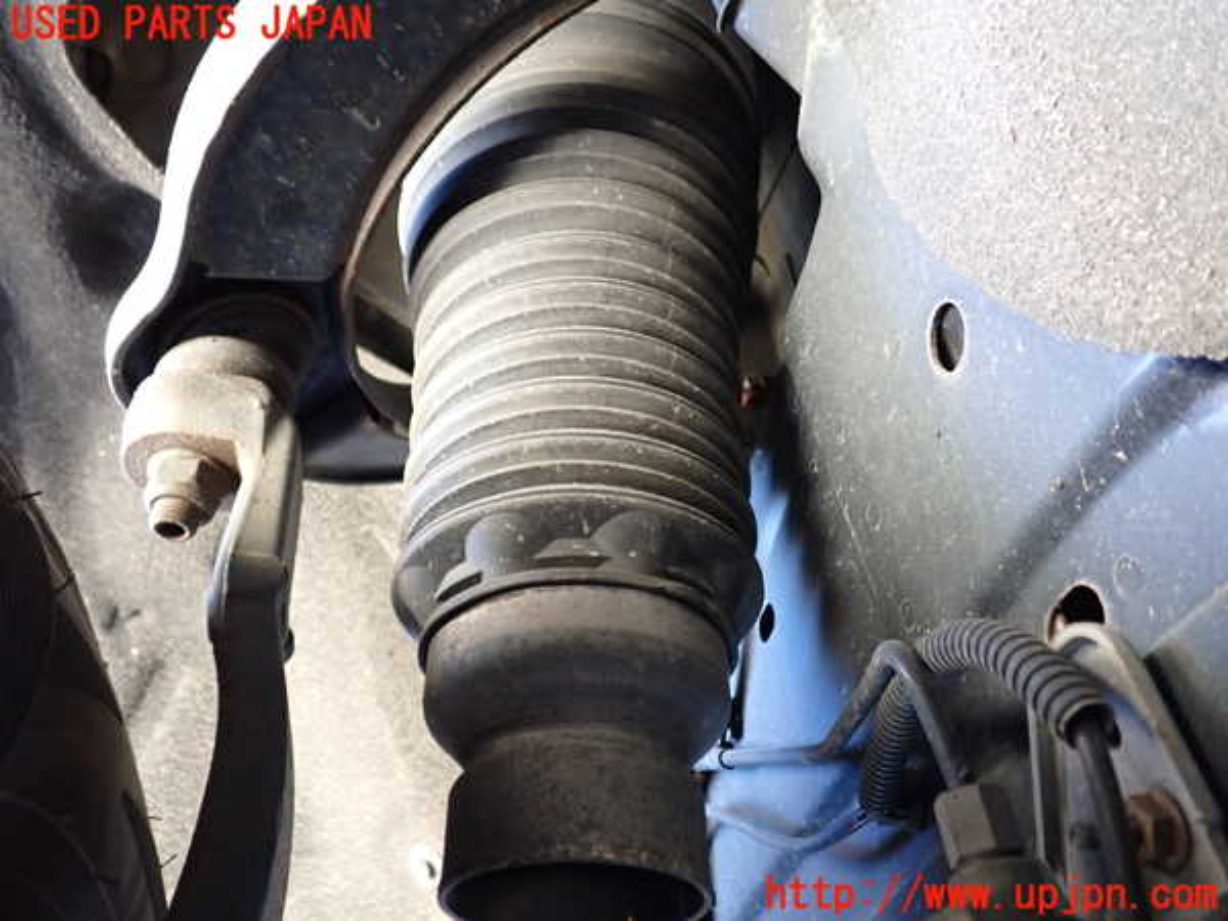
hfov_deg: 60.0
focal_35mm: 30
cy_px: 460
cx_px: 614
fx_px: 1064
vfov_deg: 46.8
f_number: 2.3
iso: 640
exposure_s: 1/30
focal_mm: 5.4
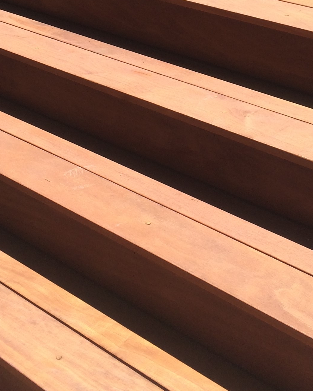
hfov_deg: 20.9
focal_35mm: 73
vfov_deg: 24.7
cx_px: 196
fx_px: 845
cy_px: -13
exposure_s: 1/1172
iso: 32
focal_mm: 4.12
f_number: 2.2
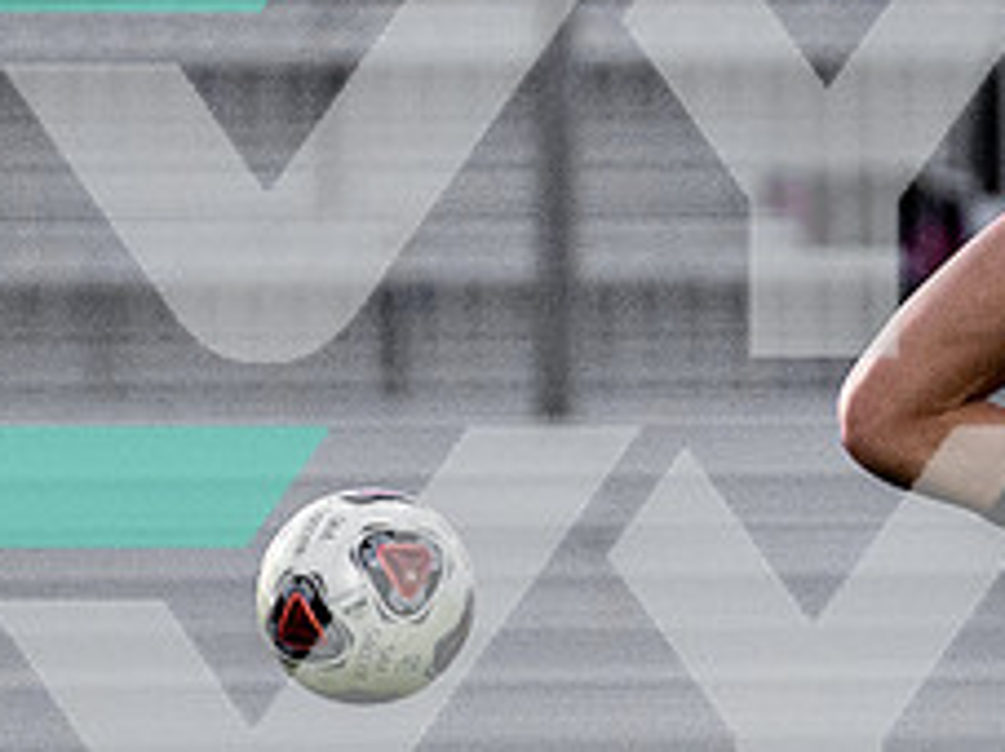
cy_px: 204
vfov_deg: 1.2
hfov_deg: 1.6
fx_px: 36736
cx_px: 1544
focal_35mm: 1266
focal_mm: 200
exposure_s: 1/1600
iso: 1250
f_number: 2.8
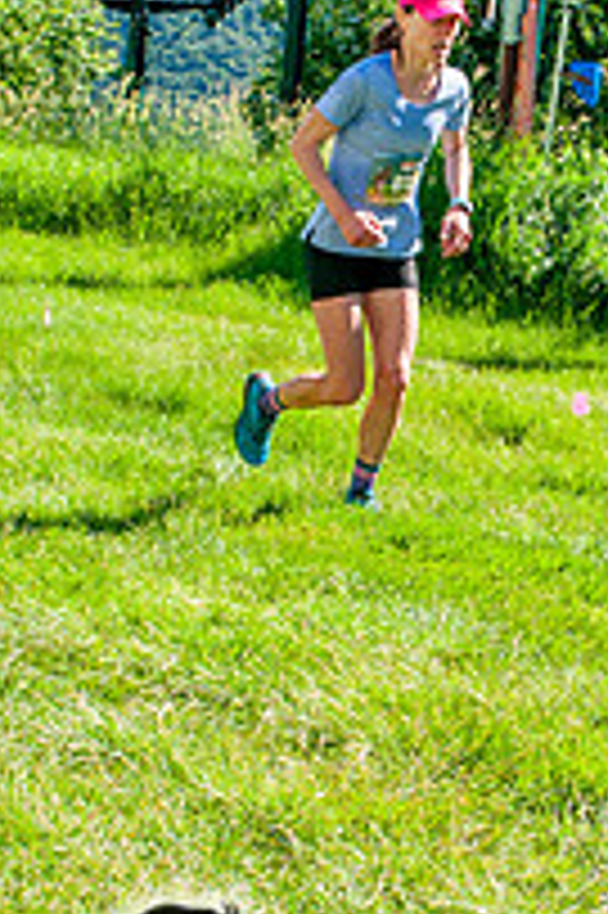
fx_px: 2030
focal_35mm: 80
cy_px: 392
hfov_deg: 17.0
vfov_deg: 25.4
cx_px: 439
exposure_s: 1/320
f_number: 8
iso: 200
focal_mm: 24
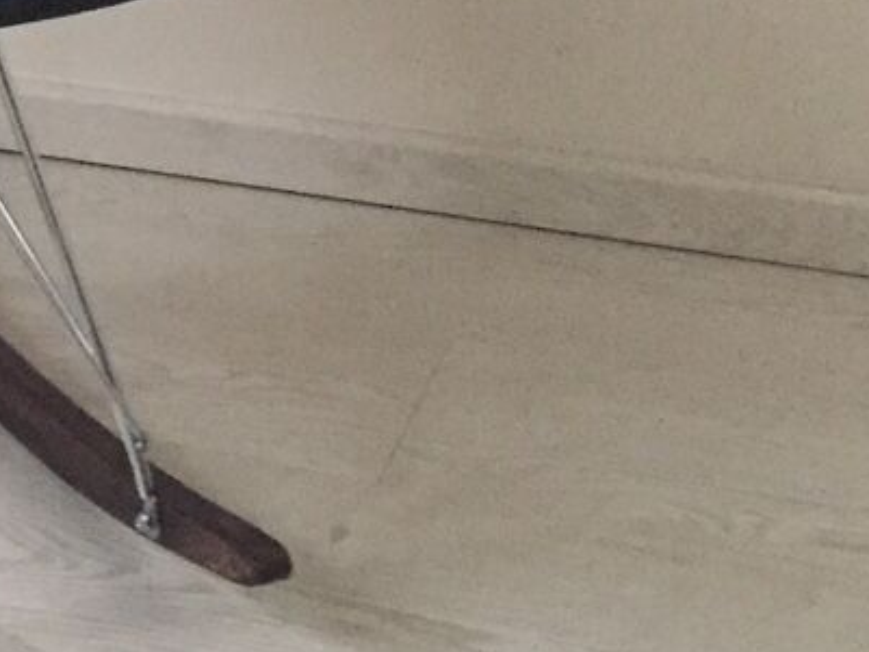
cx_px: -371
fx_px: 2963
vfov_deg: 12.2
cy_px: -214
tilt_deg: -15.5
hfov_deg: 15.6
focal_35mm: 118
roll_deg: +2.4
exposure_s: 1/17
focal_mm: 4.15
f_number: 2.2
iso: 320
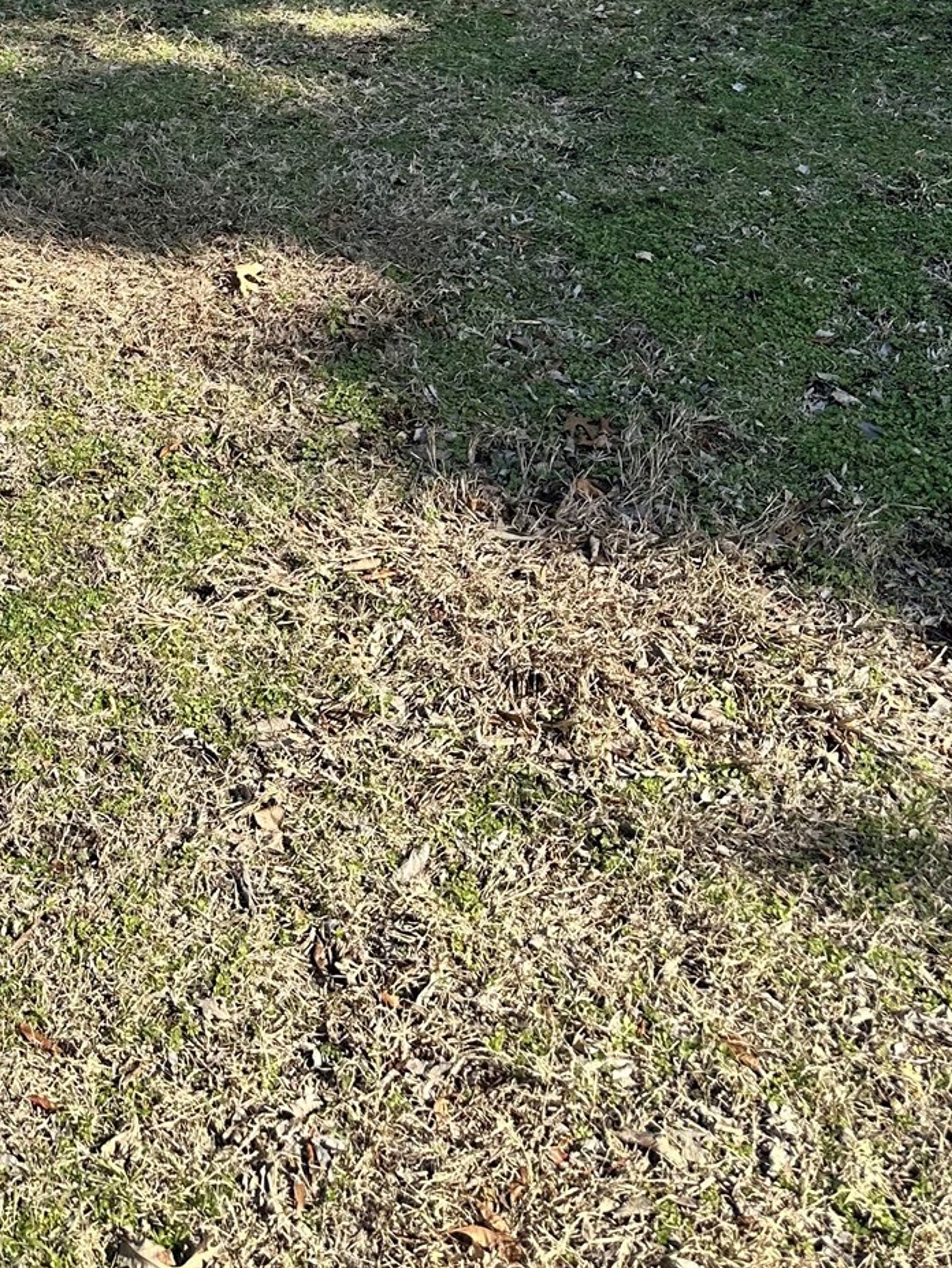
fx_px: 1942
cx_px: 64
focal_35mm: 53
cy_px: -86
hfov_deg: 26.5
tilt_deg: -5.5
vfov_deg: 32.3
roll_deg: -0.8
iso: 80
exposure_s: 1/2469
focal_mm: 6.86
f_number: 1.78
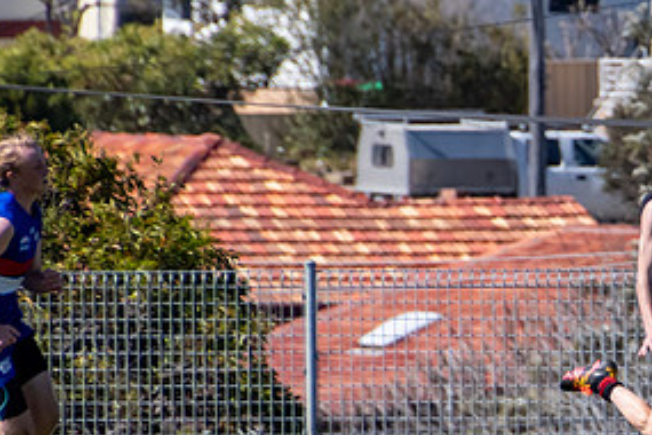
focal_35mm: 1874
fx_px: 33938
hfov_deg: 1.1
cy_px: 372
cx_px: 819
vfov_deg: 0.7
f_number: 8
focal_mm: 400
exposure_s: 1/1600
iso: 800
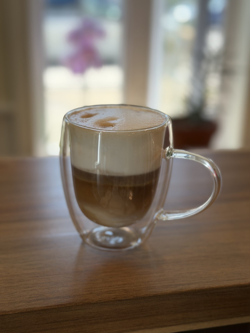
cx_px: 125
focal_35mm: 48
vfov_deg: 39.7
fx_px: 462
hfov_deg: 30.3
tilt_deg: -20.2
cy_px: 166
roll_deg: -1.4
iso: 80
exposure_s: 1/452
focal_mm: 6.76
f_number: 1.78
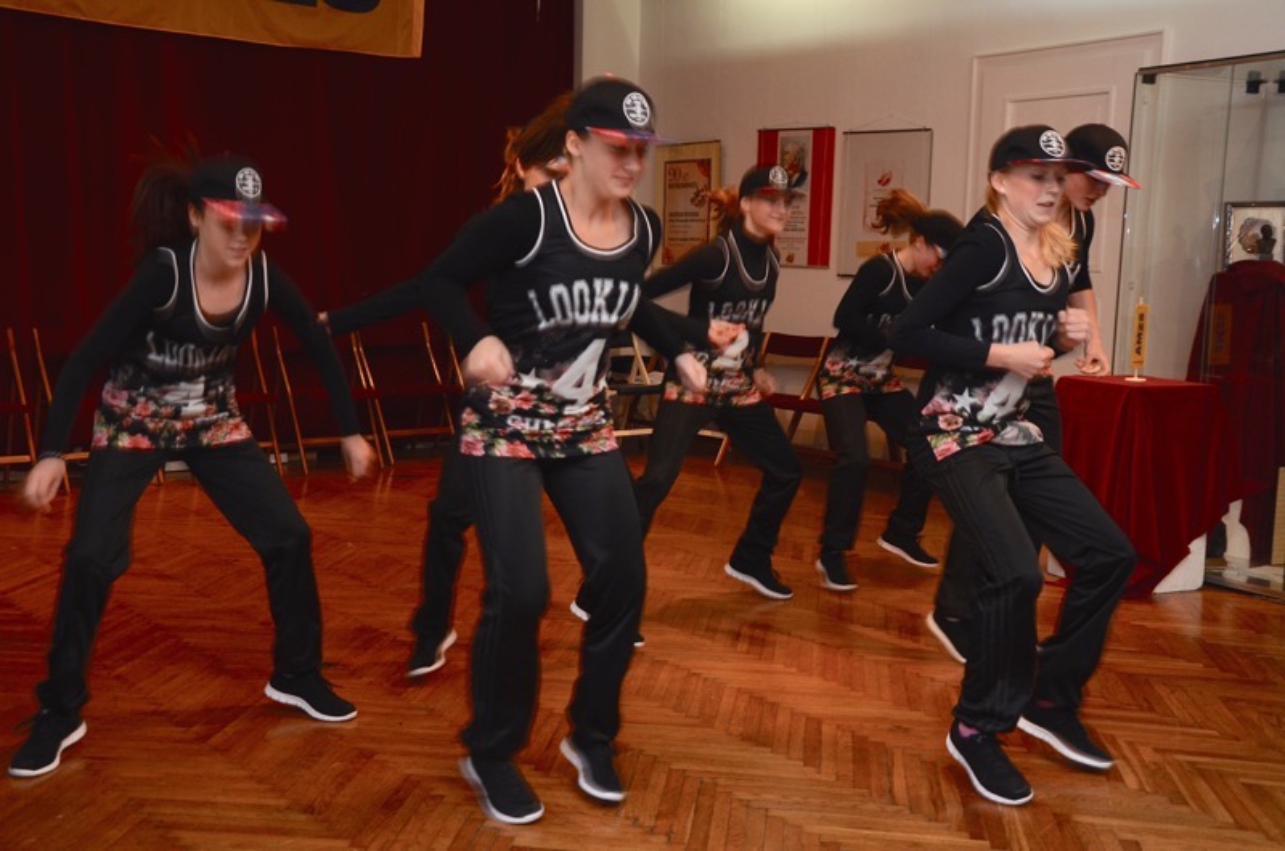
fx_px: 1496
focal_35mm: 42
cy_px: 426
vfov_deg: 31.8
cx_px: 642
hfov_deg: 46.5
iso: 640
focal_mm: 28
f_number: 6.3
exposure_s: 1/60
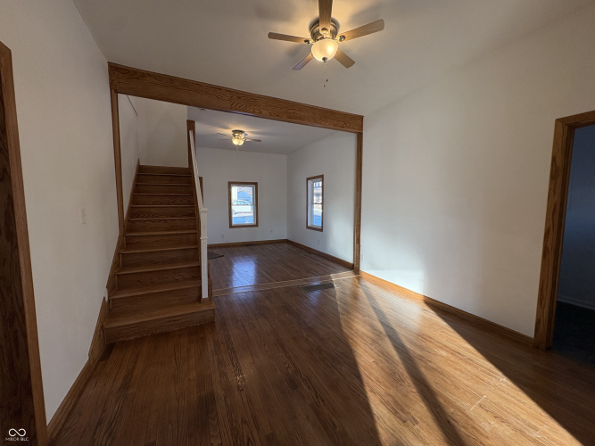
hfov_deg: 102.1
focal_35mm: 14
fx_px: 241
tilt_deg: -4.5
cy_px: 223
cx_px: 298
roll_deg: +0.0
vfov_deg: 85.7
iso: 100
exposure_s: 1/134
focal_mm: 2.22
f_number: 2.2
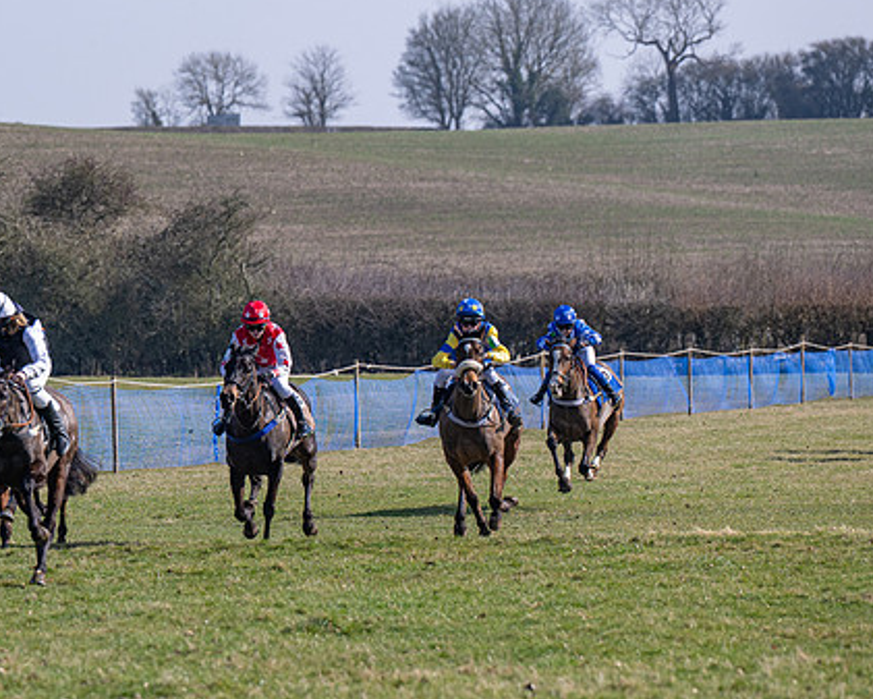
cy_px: 430
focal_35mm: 328
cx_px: 221
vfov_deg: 4.7
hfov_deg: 5.9
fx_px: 8477
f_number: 5
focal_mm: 190
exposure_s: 1/1250
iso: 200
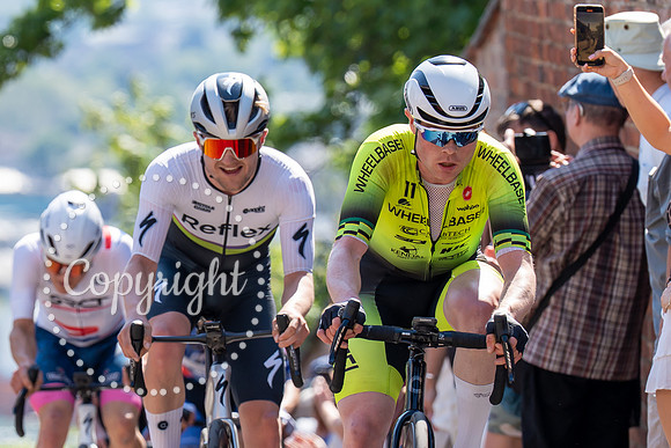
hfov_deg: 4.9
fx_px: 7898
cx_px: 234
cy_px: 333
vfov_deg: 3.2
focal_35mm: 424
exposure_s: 1/1000
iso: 160
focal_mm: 176
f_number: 3.5
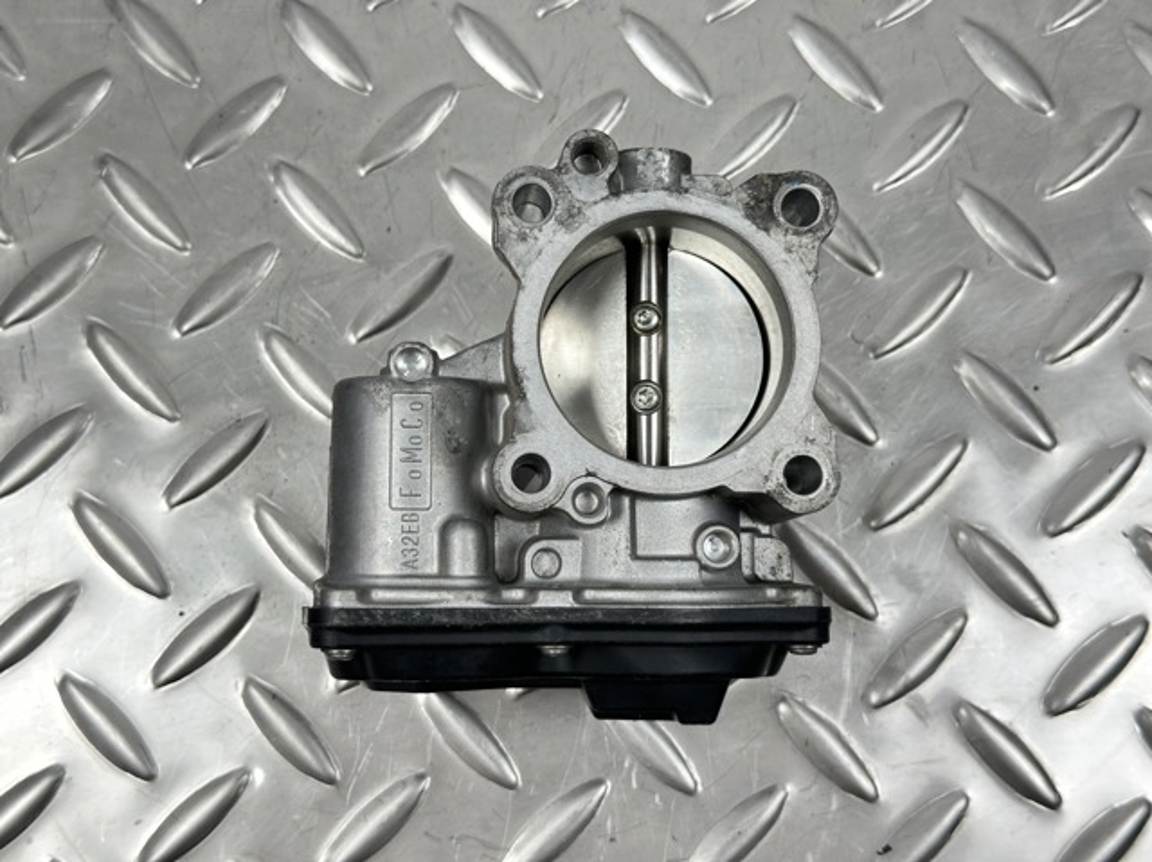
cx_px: 576
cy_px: 431
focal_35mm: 48
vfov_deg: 30.2
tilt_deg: -80.1
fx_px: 1596
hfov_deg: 39.7
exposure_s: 1/100
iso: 80
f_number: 1.78
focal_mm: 6.86
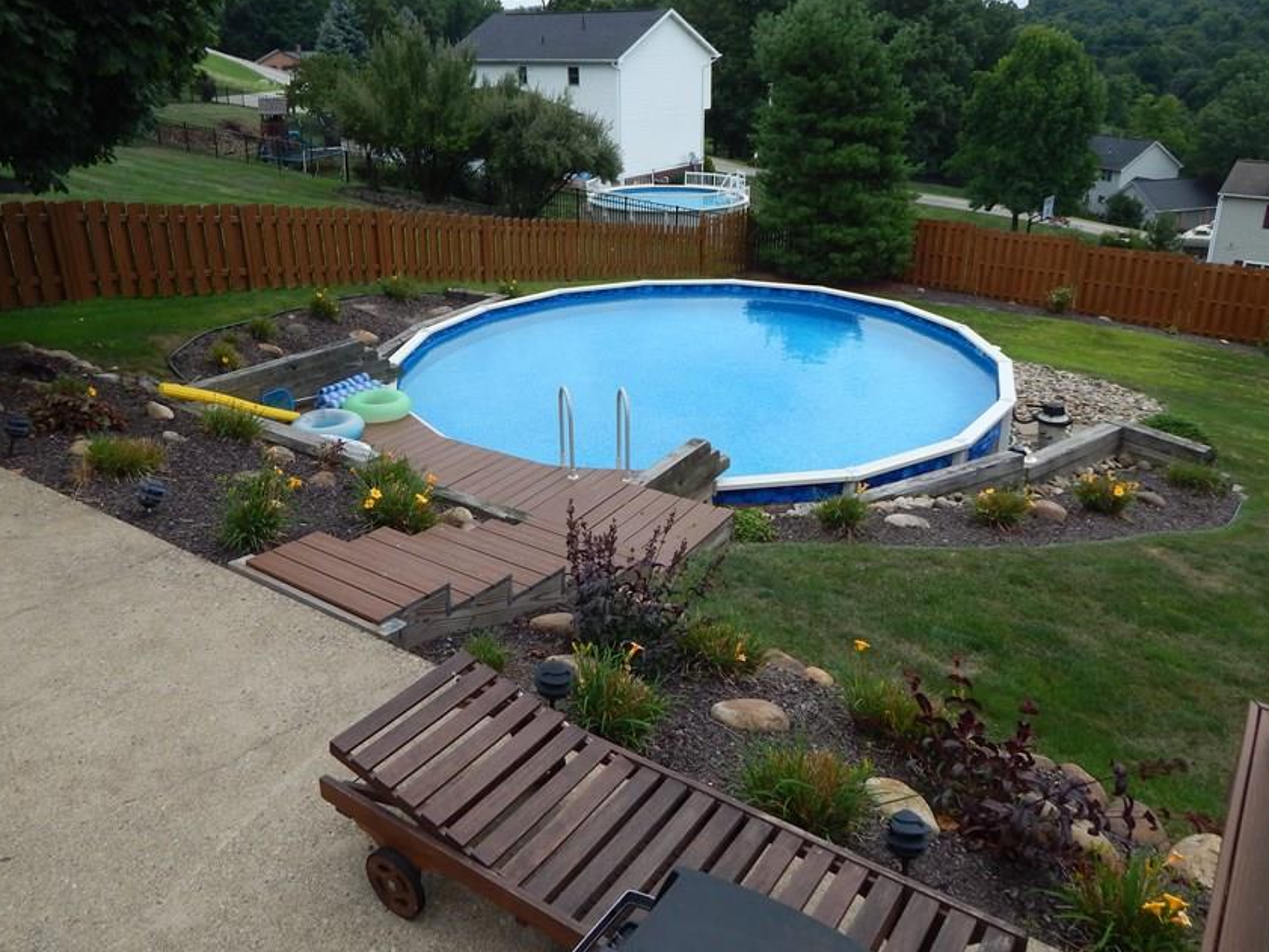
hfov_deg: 63.4
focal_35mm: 28
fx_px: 1027
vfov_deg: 49.7
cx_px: 614
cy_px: 421
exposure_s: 1/1250
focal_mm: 4
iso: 125
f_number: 3
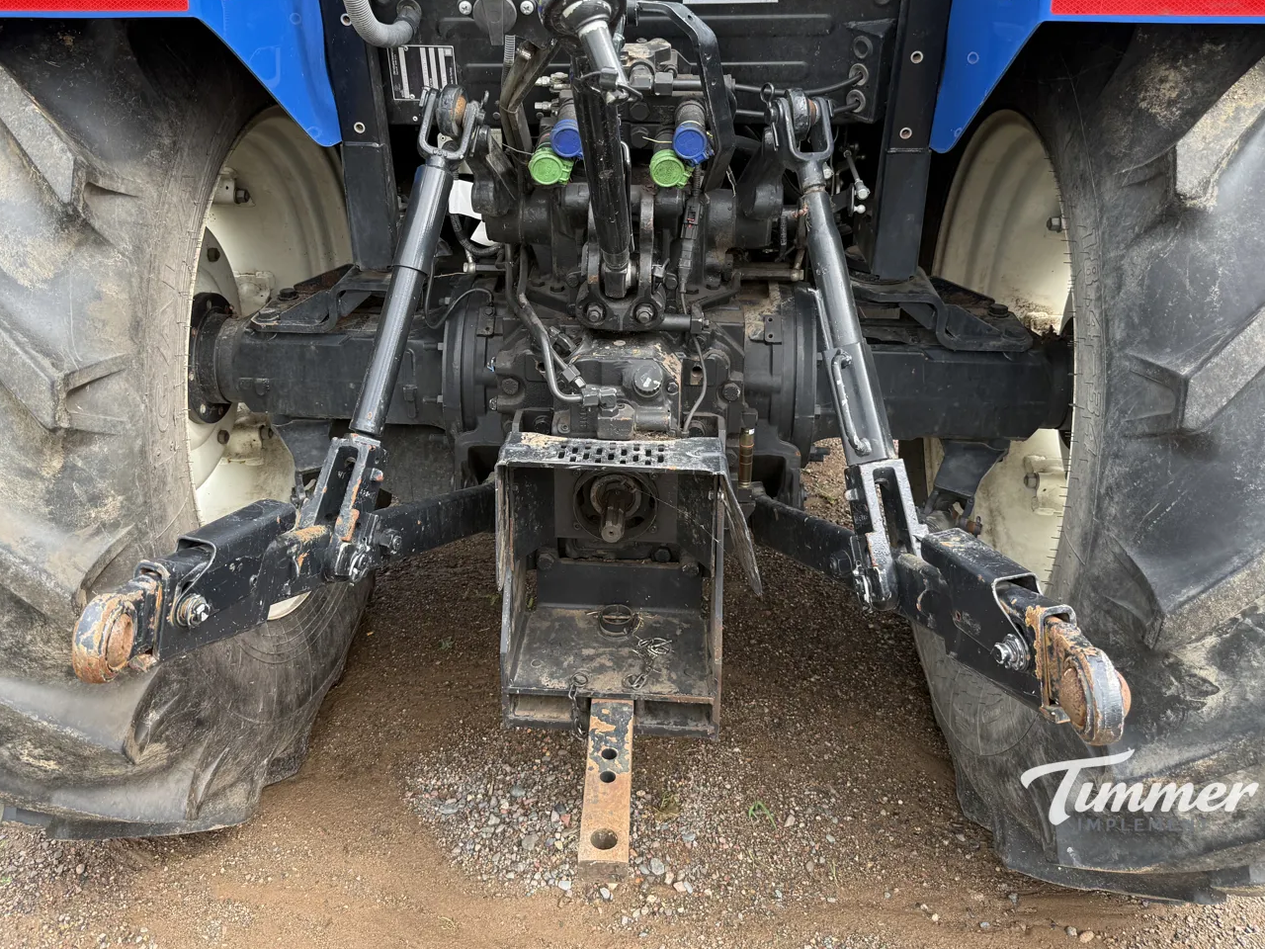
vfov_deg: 46.4
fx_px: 1096
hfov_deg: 59.9
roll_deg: -2.2
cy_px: 361
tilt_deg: -22.5
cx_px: 589
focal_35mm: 30
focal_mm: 6.76
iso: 100
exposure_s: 1/677
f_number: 1.78
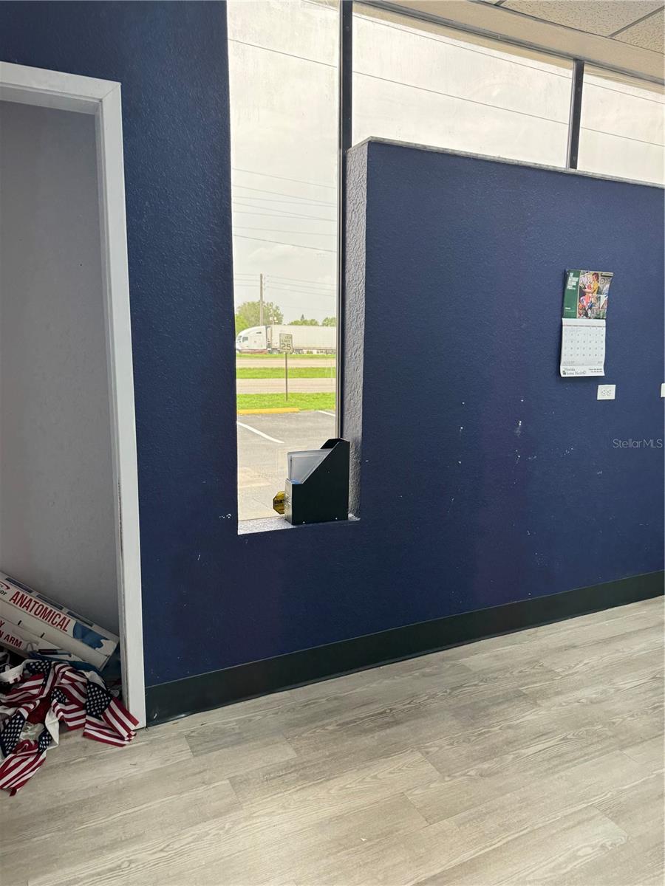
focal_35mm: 24
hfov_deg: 56.8
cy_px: 443
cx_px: 332
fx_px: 615
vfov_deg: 71.6
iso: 80
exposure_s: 1/120
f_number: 1.78
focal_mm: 6.76
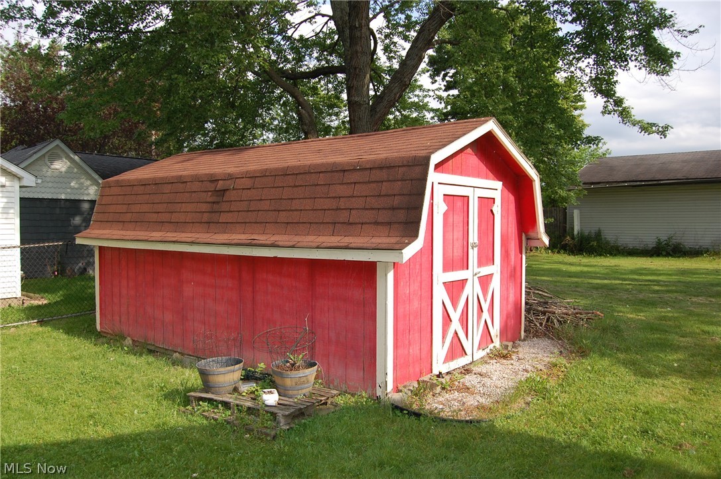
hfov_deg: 67.4
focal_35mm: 27
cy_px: 240
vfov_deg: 47.8
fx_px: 540
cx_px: 360
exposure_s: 1/500
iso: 220
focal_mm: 18
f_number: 5.6
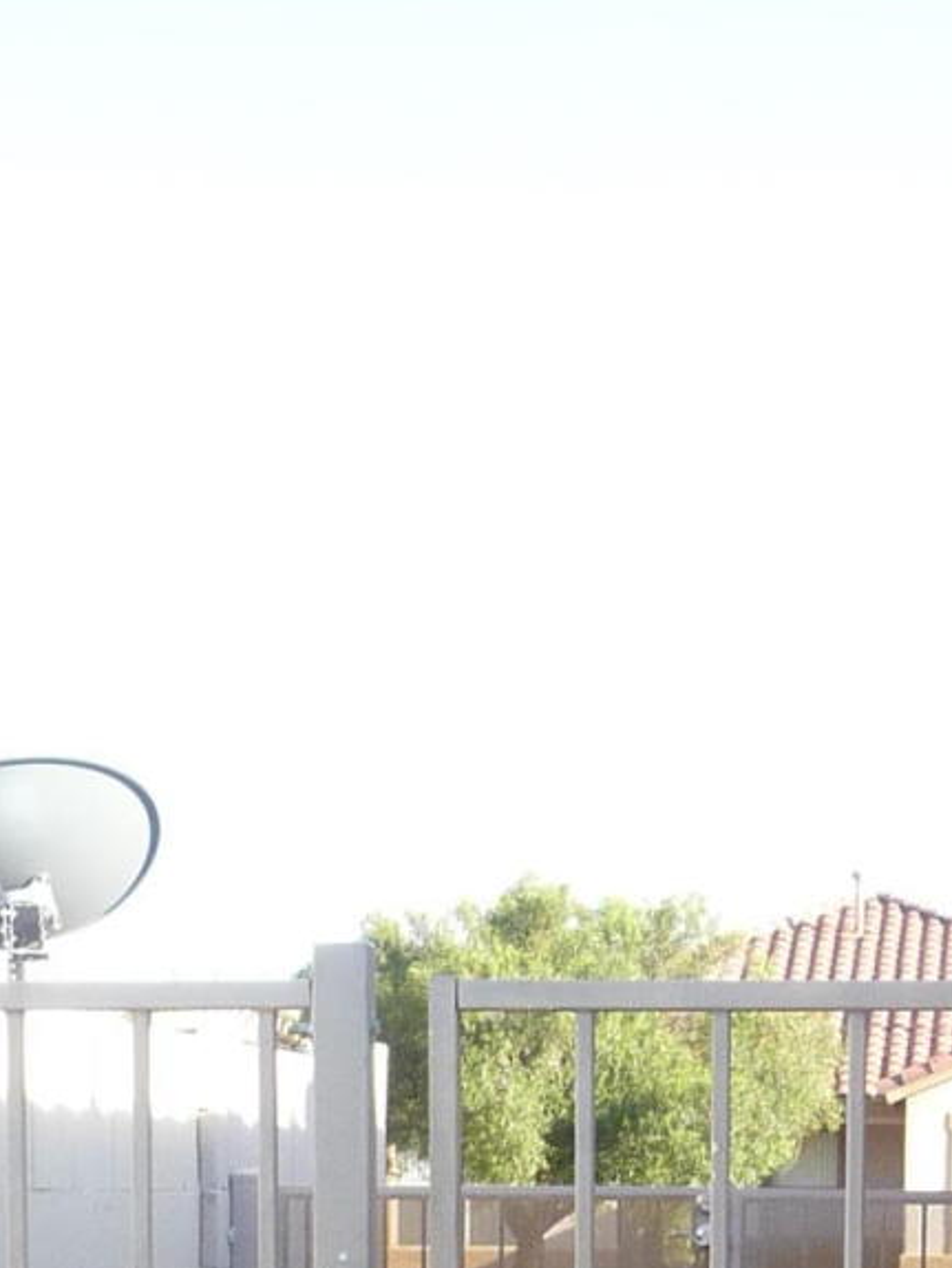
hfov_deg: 13.7
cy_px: 1743
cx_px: 559
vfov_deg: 16.9
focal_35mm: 108
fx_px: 3957
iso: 100
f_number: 3.3
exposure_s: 1/200
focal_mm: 4.7
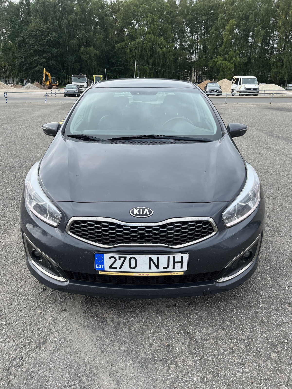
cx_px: 146
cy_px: 194
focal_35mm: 26
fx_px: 292
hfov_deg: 53.1
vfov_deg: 67.3
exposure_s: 1/1404
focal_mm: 5.1
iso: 50
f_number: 1.6
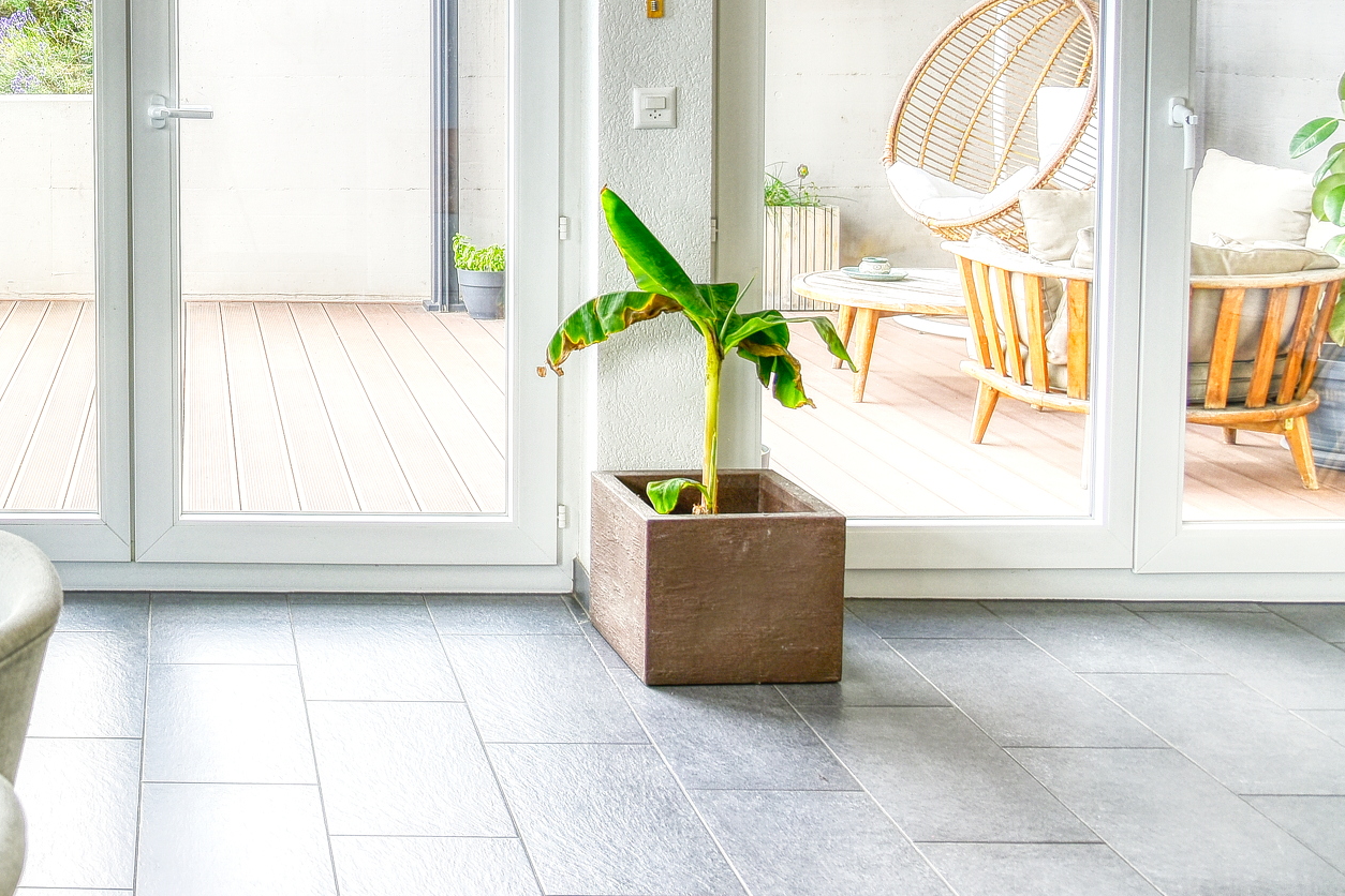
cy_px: 117
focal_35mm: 49
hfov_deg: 36.9
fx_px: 1831
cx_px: 59
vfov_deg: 26.7
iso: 250
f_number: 10
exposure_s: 1/400
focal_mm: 24
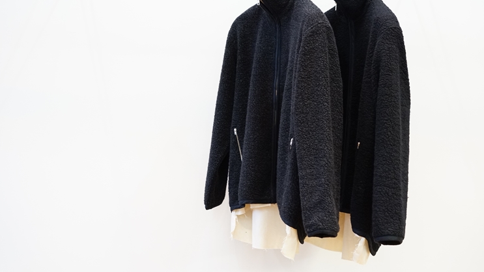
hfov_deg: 33.8
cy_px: 112
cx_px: 259
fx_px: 796
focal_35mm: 62
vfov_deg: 19.4
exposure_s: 1/60
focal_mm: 55
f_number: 4
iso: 2000
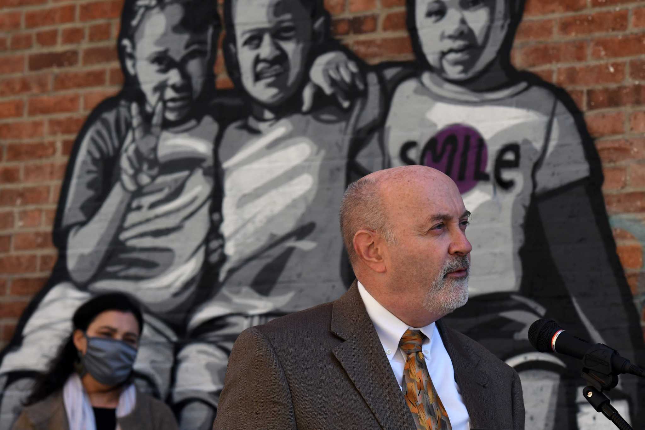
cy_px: 215
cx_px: 322
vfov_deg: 10.6
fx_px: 2311
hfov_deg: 15.9
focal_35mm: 129
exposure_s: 1/1250
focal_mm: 86
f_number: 5.6
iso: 1250
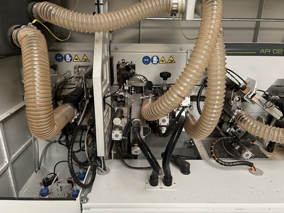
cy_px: 106
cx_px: 142
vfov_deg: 53.1
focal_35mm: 26
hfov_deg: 67.3
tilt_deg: -19.3
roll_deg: -0.7
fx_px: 213
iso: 320
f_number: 1.5
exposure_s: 1/60
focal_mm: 5.7
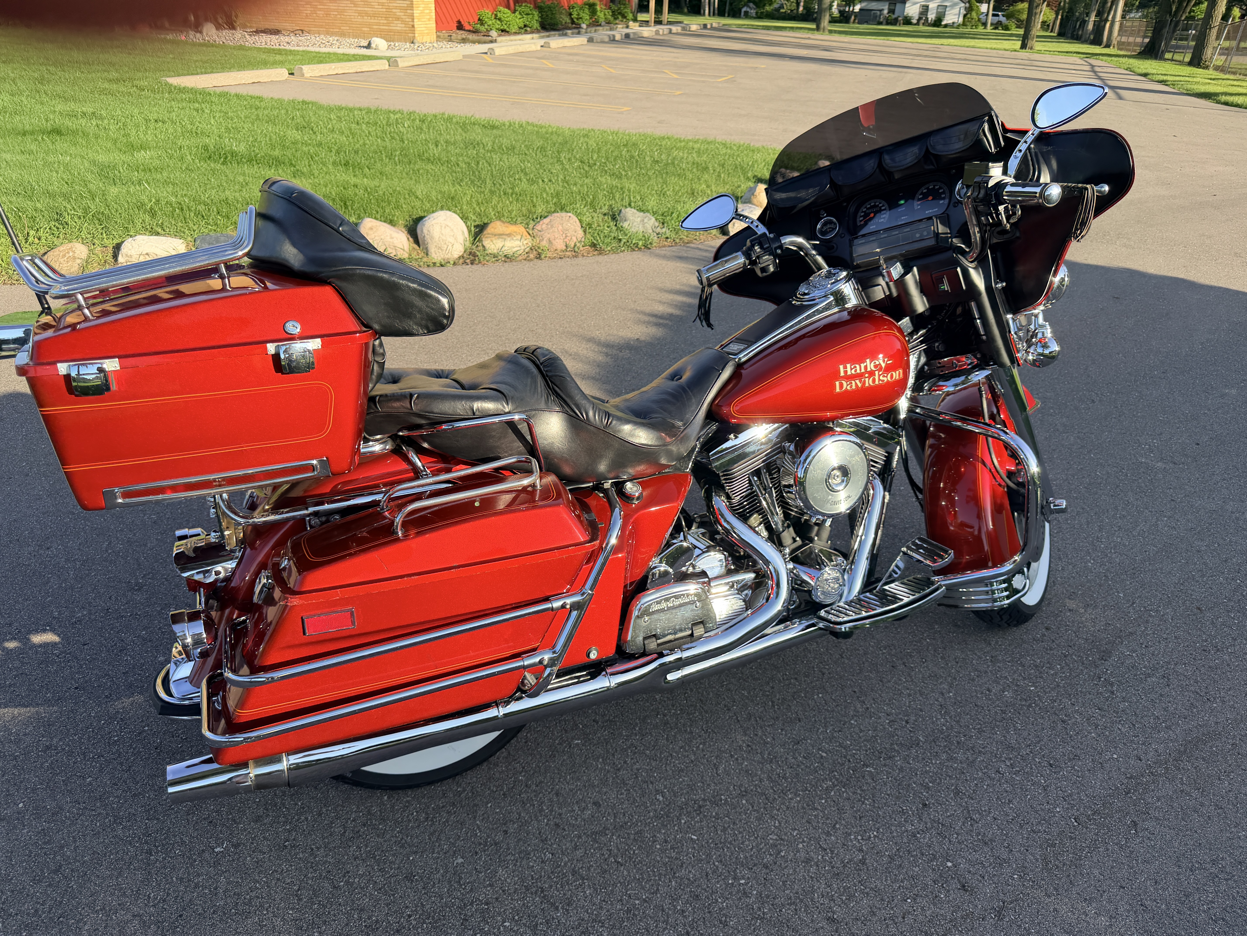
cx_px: 624
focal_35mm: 24
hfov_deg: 71.6
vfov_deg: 56.8
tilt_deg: -27.3
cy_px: 468
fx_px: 865
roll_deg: -1.7
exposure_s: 1/1618
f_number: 1.78
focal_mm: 6.76
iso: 100
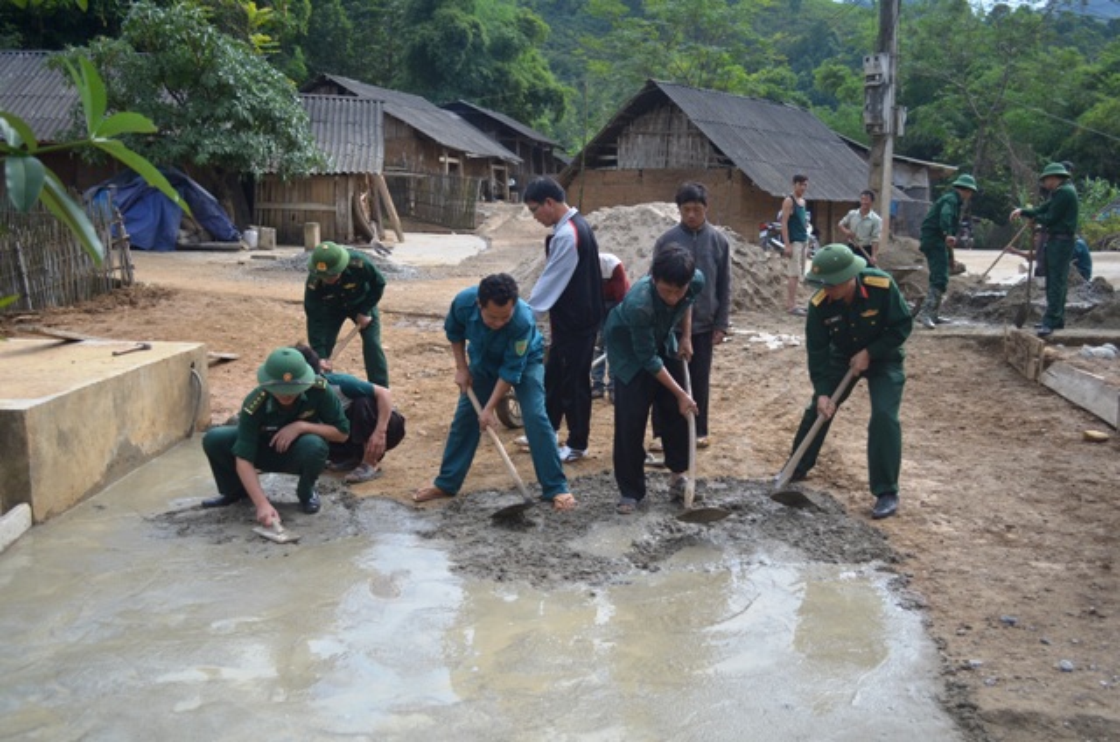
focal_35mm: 33
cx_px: 560
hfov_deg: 57.3
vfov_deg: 39.8
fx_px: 1025
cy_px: 371
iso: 100
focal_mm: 22
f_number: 4
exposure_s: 1/500
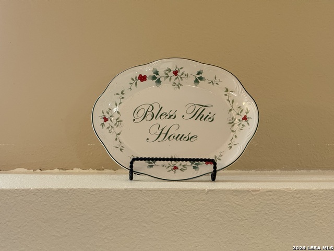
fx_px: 1158
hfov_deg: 16.4
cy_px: 126
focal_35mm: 120
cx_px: 167
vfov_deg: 12.3
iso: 640
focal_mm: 15.66
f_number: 2.8
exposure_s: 1/60
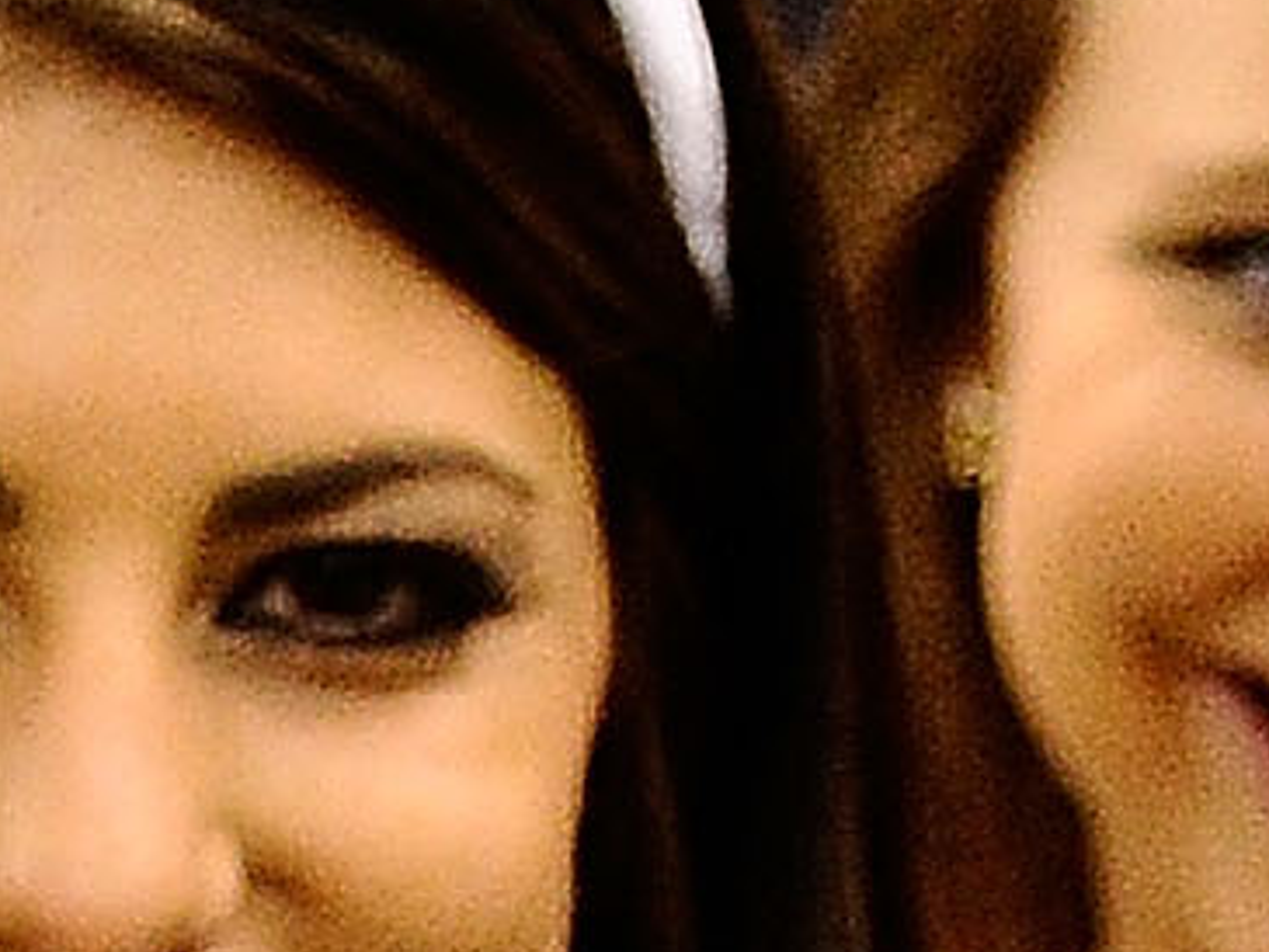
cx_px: 163
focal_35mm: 553
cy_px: 1887
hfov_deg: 3.6
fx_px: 20279
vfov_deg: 2.7
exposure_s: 1/1600
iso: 3200
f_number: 2.8
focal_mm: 70
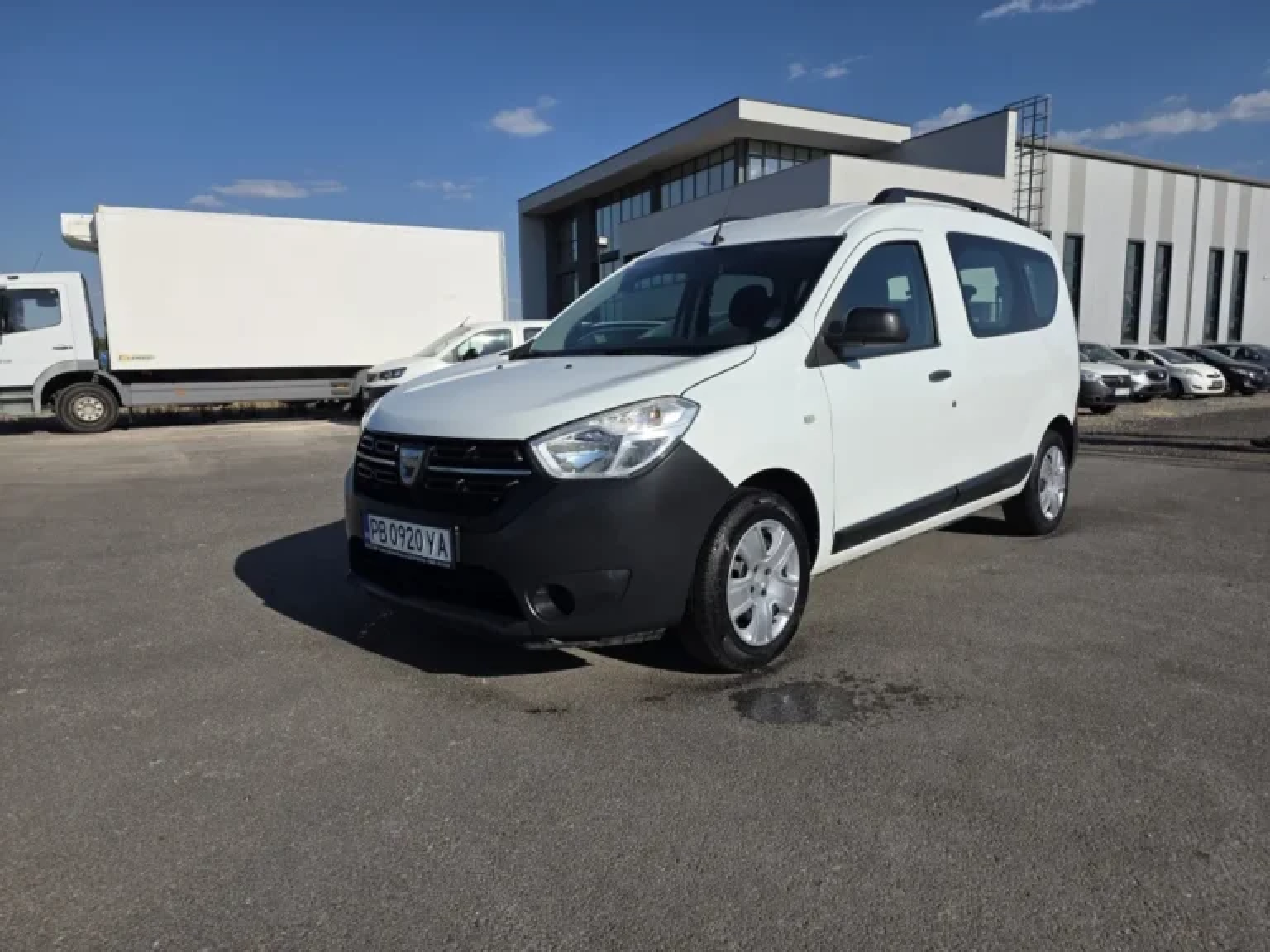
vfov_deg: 58.9
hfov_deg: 73.9
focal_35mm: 23
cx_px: 635
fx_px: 844
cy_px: 476
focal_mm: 6.25
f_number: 1.7
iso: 50
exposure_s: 1/7944
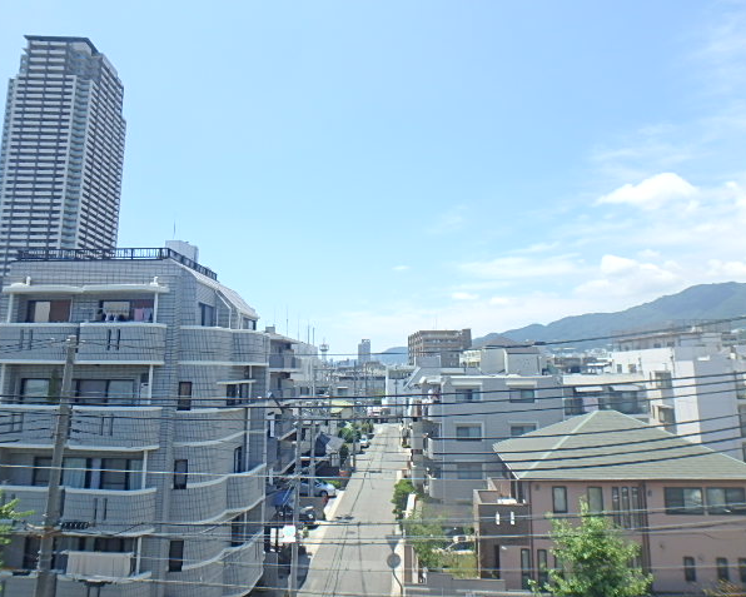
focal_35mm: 22
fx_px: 486
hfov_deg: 75.0
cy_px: 299
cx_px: 362
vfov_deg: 63.1
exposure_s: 1/800
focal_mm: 3.7
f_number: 3.5
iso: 125
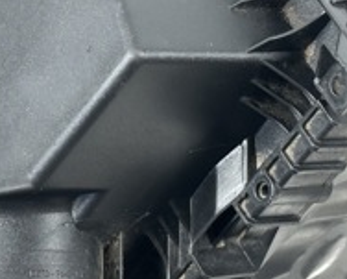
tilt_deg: -50.2
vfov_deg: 9.7
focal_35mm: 159
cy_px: 115
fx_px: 1635
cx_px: 98
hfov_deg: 12.1
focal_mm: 6.86
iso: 125
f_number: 1.78
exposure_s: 1/50
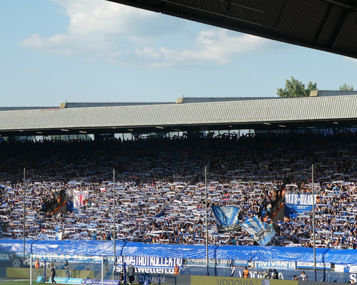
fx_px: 1057
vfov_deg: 15.4
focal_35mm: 100
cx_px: 158
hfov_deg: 19.2
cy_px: 156
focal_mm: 15
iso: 80
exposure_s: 1/320
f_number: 4.8
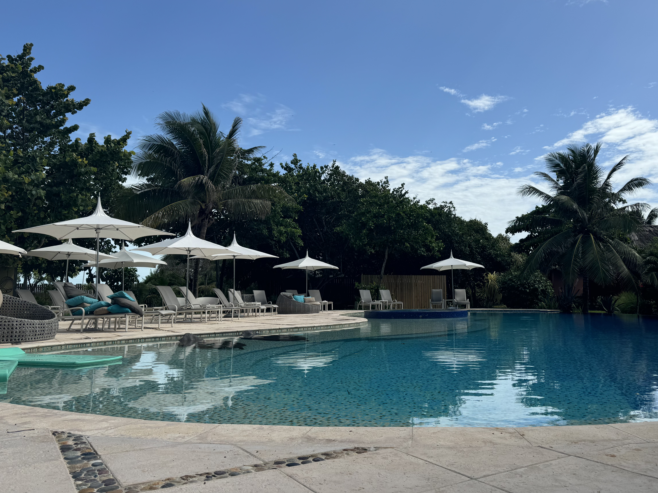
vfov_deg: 46.8
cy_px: 230
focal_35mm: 30
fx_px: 570
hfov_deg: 59.6
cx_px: 387
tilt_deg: +6.4
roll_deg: +0.1
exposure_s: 1/5348
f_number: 1.78
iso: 80
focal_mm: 6.76
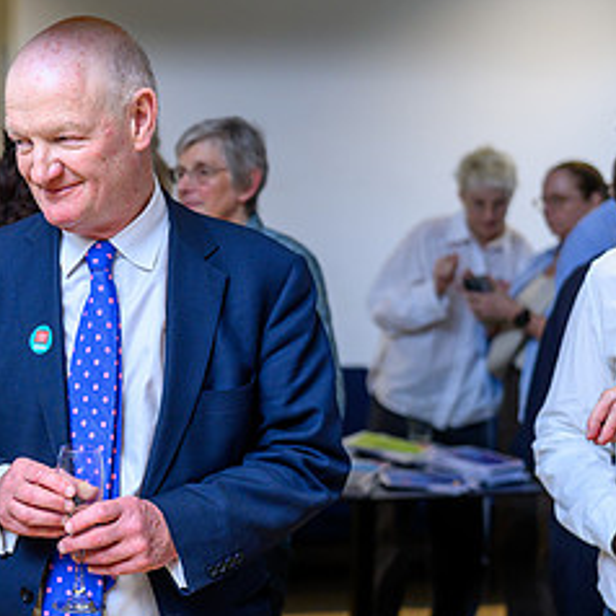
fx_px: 1611
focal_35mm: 80
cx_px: 3
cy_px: 325
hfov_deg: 20.9
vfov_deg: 21.6
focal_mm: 38
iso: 800
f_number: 2
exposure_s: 1/320
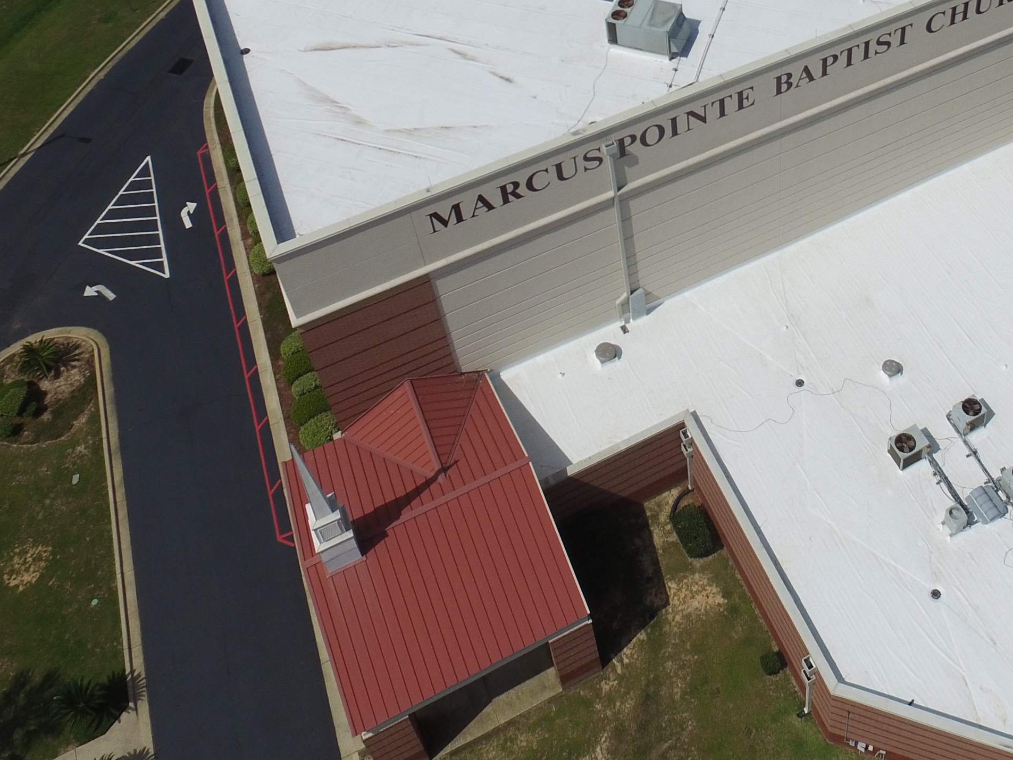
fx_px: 1229
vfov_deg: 31.3
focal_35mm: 42
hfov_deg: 43.9
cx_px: 704
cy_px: -32
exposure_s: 1/3413
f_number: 2.8
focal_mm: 3.61
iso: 100
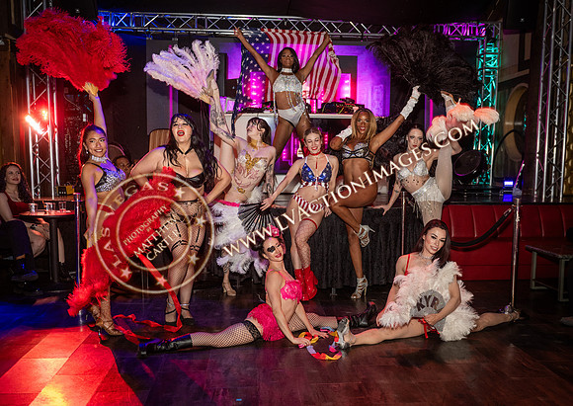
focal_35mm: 39
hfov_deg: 48.2
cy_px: 246
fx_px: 640
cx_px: 301
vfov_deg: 35.1
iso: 1250
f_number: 3.5
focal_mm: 31
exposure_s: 1/80
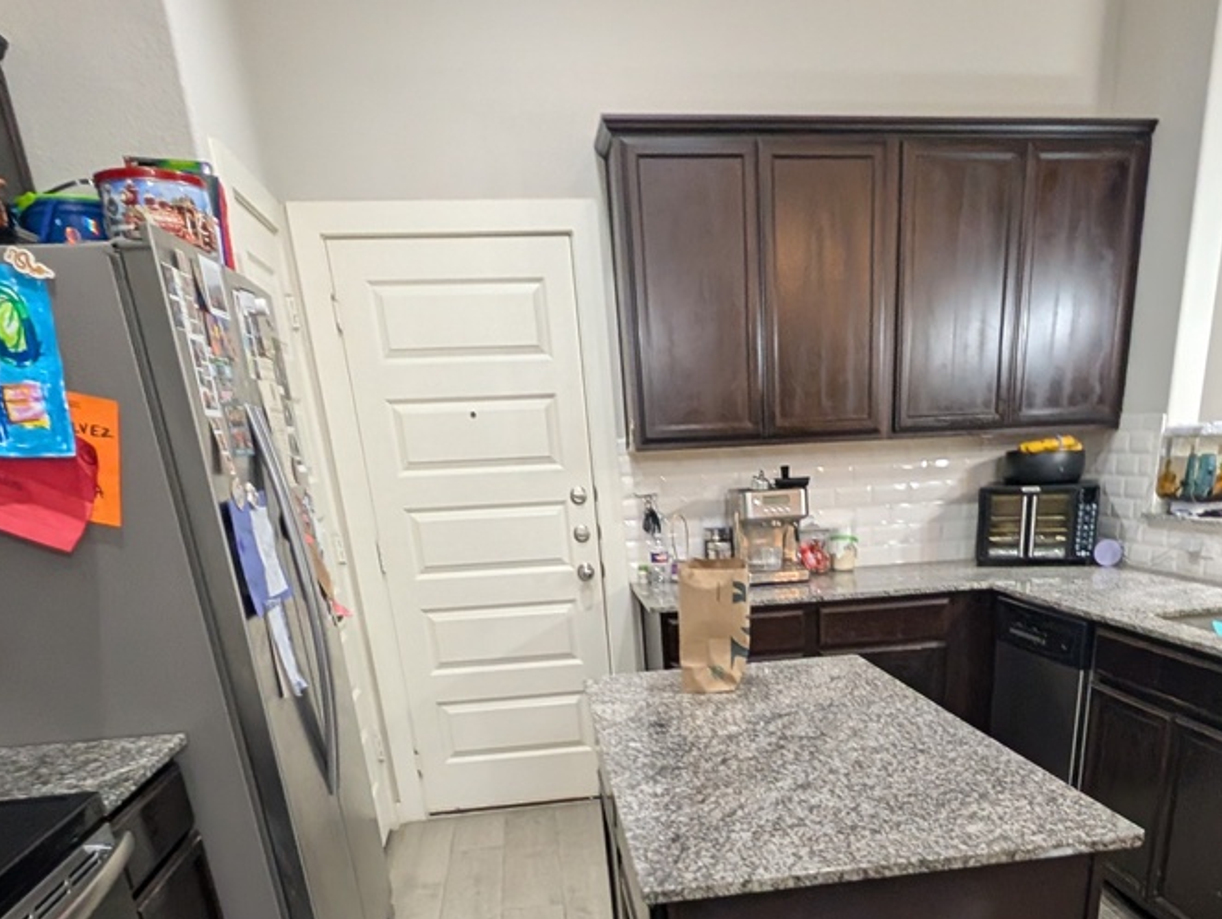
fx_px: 919
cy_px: 893
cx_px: 725
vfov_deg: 45.8
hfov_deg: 66.7
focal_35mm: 26
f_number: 1.7
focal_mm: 2.02
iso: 294
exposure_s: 1/60
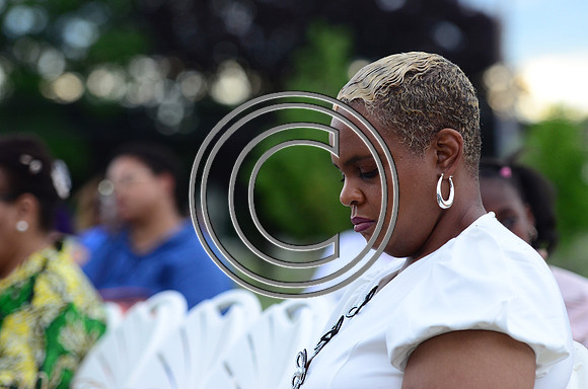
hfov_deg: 12.3
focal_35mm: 168
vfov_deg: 8.1
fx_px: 2738
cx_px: 294
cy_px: 194
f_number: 2.8
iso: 800
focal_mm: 112
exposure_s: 1/1000
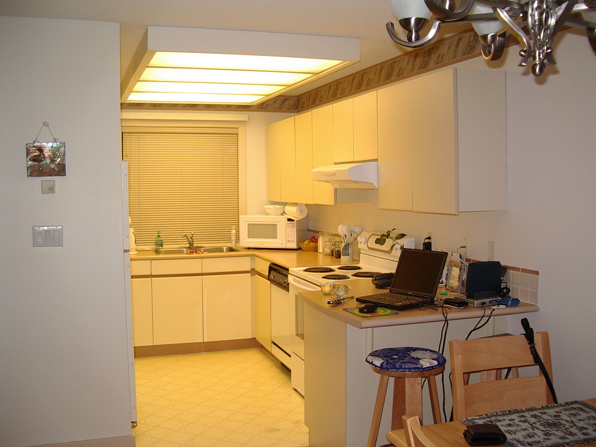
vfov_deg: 37.7
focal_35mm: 38
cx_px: 298
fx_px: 654
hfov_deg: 49.0
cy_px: 224
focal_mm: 5.8
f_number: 2.6
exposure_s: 1/60
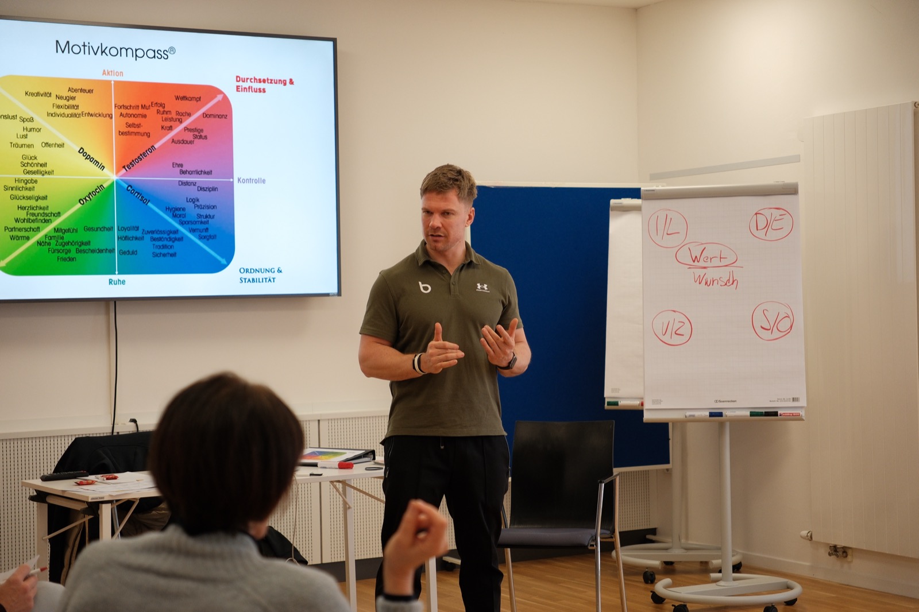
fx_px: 1608
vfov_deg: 21.6
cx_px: 460
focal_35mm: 63
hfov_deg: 31.9
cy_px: 306
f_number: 2.8
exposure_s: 1/90
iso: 800
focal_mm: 42
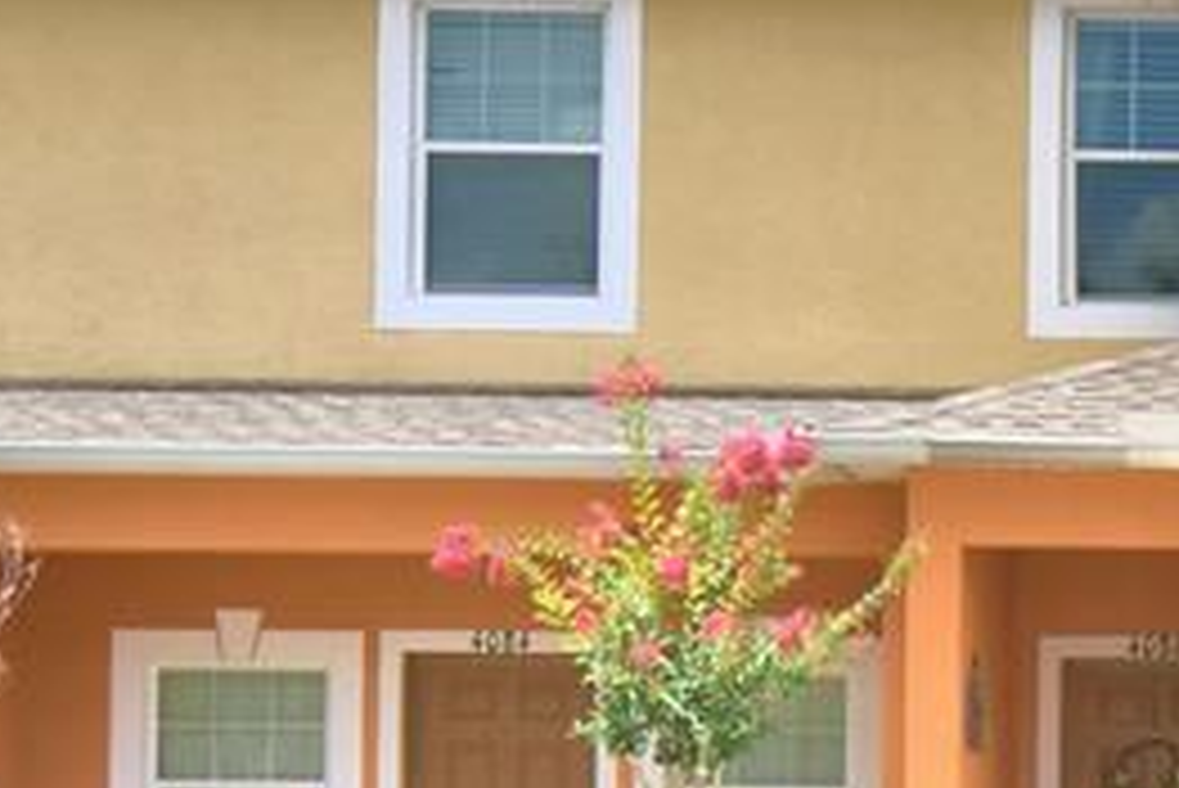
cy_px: 797
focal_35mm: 117
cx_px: 1512
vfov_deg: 11.6
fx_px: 3834
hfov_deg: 16.6
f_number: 5.6
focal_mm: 20
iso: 100
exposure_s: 1/800
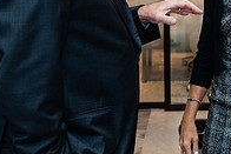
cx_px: 231
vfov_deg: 14.6
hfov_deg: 21.1
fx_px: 597
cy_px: 24
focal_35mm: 93
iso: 640
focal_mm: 31
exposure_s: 1/160
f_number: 4.5
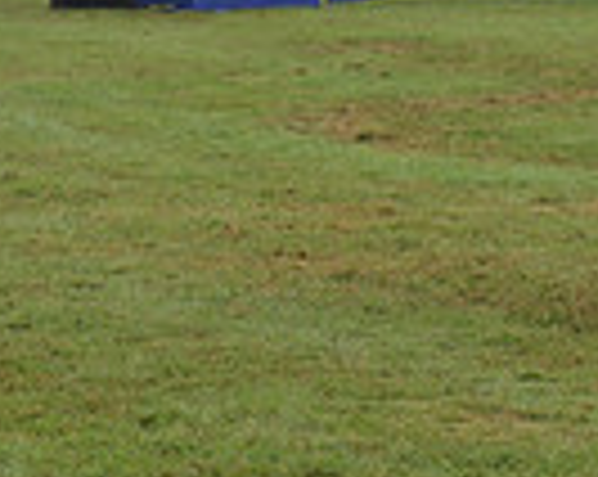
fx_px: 6945
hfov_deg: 4.8
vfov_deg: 3.9
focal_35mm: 393
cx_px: 1196
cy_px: -119
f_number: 5.6
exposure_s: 1/800
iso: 720
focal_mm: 96
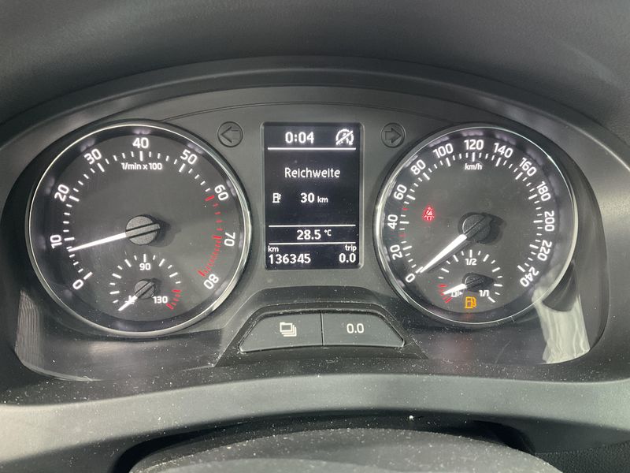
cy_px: 236
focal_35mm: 29
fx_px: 528
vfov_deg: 48.2
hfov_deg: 61.7
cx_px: 315
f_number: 1.8
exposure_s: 1/33
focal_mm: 3
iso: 320
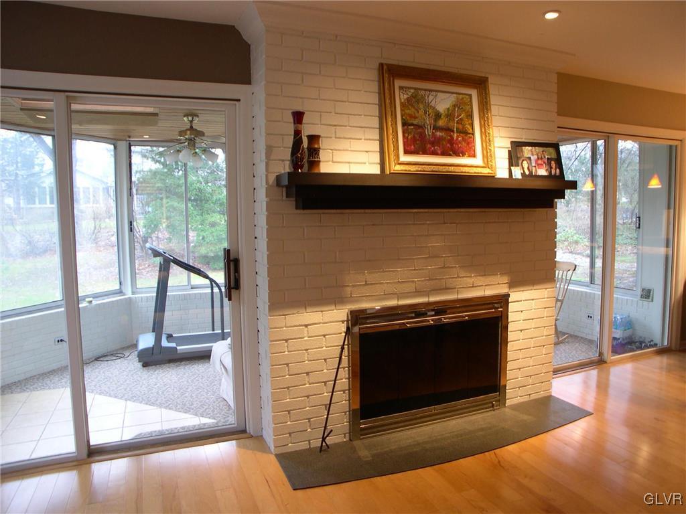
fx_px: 753
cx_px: 343
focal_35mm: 38
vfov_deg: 37.7
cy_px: 257
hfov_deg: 49.0
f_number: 2.8
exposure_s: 1/4.7
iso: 121
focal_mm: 8
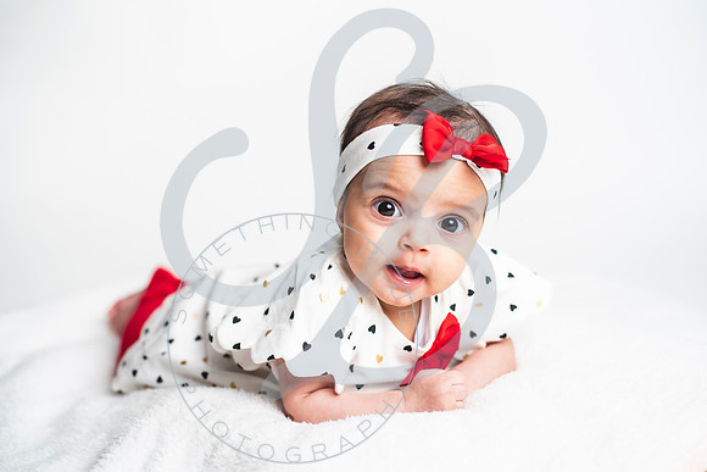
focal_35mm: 50
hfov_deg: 39.6
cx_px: 354
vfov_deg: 27.0
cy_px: 236
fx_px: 982
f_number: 2.8
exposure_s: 1/200
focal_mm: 50
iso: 64
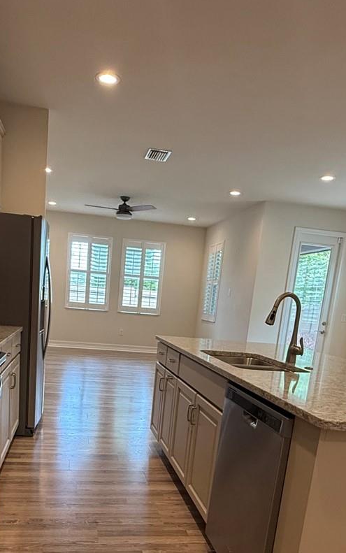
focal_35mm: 30
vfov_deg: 60.4
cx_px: 140
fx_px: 452
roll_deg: -5.0
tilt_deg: -11.5
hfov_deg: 41.7
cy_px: 394
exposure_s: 1/120
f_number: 2.2
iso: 250
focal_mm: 2.22
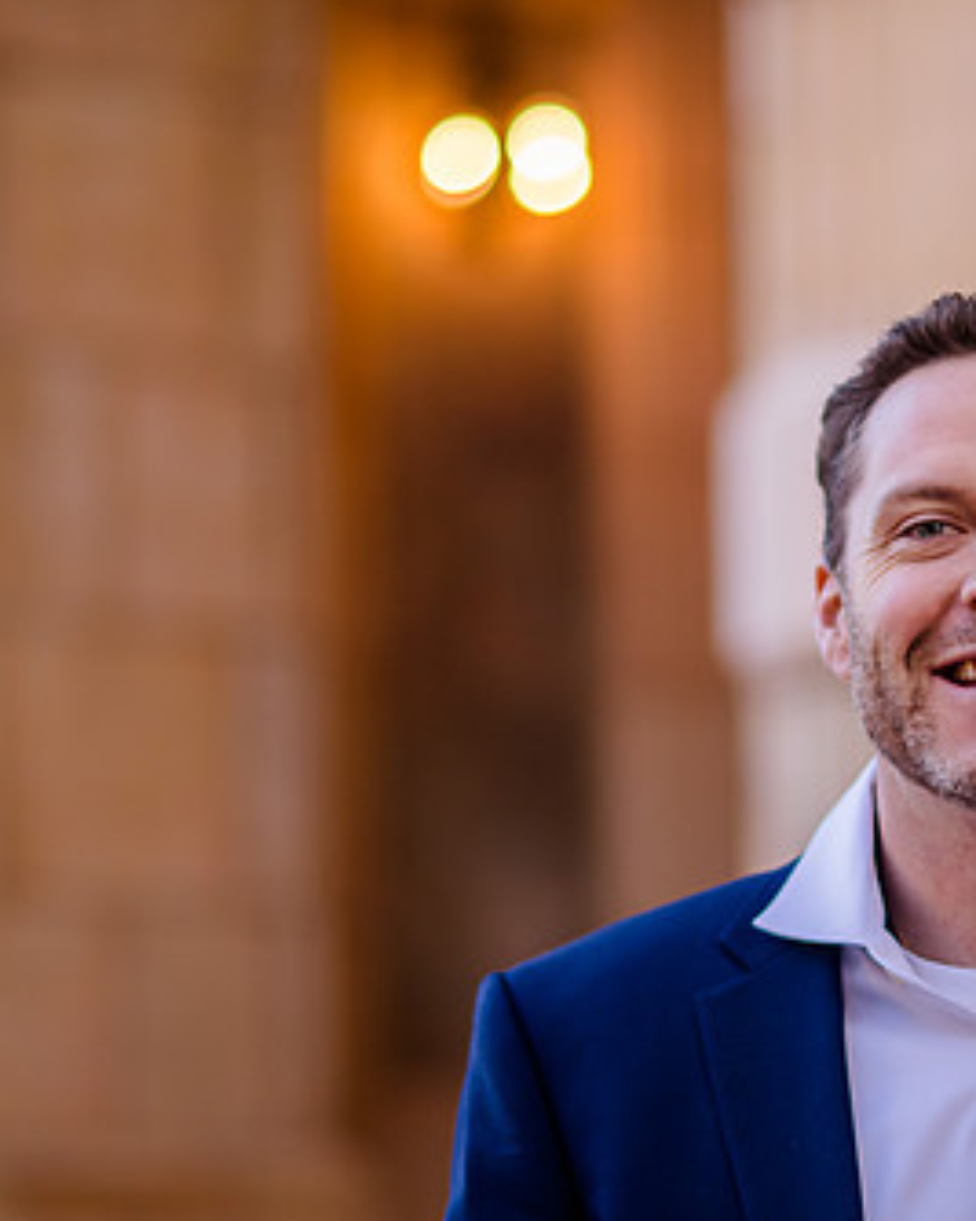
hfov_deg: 8.1
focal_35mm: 190
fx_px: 6864
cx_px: 741
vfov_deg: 10.2
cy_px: 649
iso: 320
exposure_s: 1/800
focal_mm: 105
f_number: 2
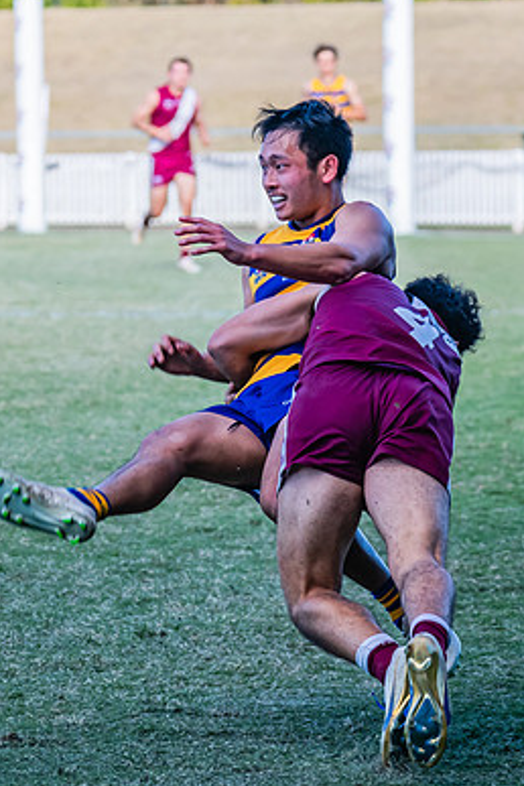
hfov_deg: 4.0
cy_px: 335
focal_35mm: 344
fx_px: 7510
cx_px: 189
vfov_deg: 6.0
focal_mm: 170
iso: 800
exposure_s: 1/640
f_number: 7.1
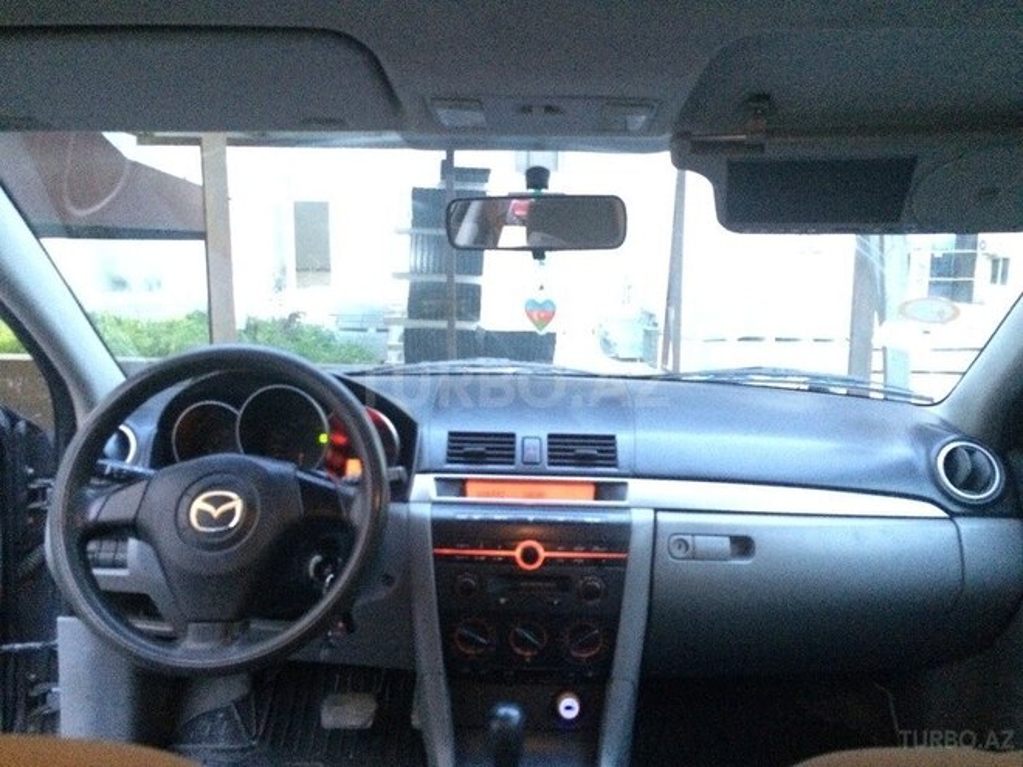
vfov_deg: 48.2
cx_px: 512
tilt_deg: -10.3
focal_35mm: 29
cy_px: 384
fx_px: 857
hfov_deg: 61.7
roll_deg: +0.6
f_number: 2.2
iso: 800
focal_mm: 4.15
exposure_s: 1/17
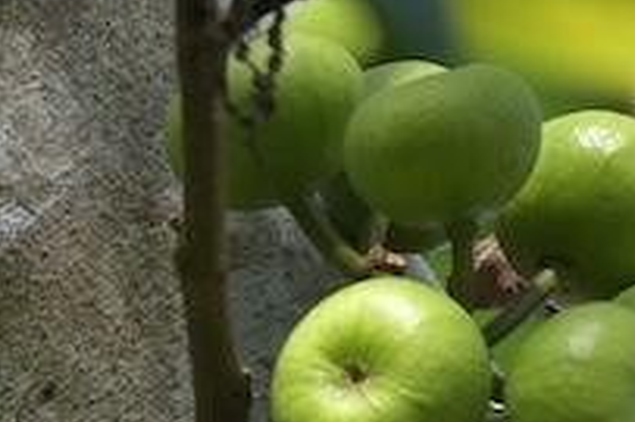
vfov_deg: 1.2
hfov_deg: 1.8
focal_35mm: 1137
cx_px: -1057
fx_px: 20039
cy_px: 1305
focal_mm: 120
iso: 250
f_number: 5.3
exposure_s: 1/400
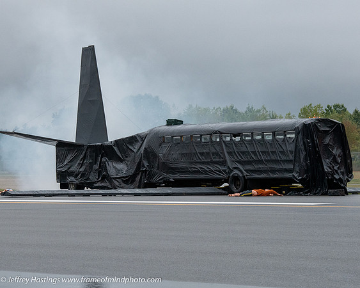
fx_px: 1761
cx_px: 179
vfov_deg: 9.3
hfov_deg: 11.7
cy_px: 182
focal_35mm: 165
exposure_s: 1/1000
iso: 1600
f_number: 9
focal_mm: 110
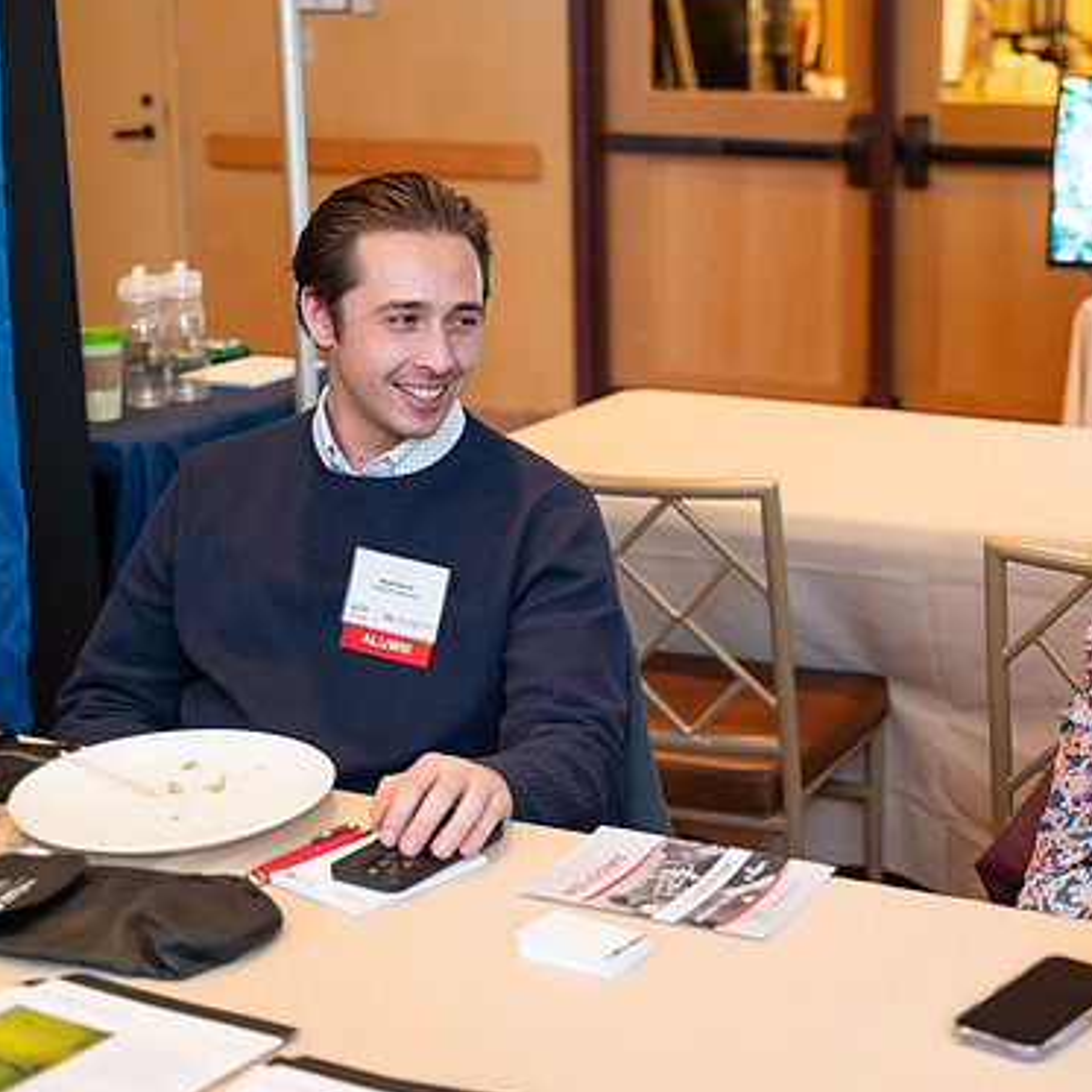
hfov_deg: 25.9
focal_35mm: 66
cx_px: 747
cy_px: 539
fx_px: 2356
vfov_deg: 26.1
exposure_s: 1/250
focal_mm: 50
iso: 2000
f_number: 2.8
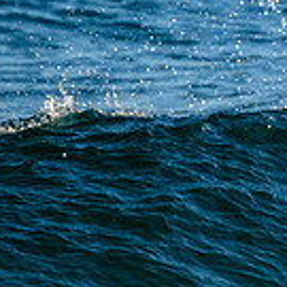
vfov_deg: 0.6
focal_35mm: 2917
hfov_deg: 0.6
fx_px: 27362
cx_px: 591
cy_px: 161
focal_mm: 800
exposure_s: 1/2000
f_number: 11
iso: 2200
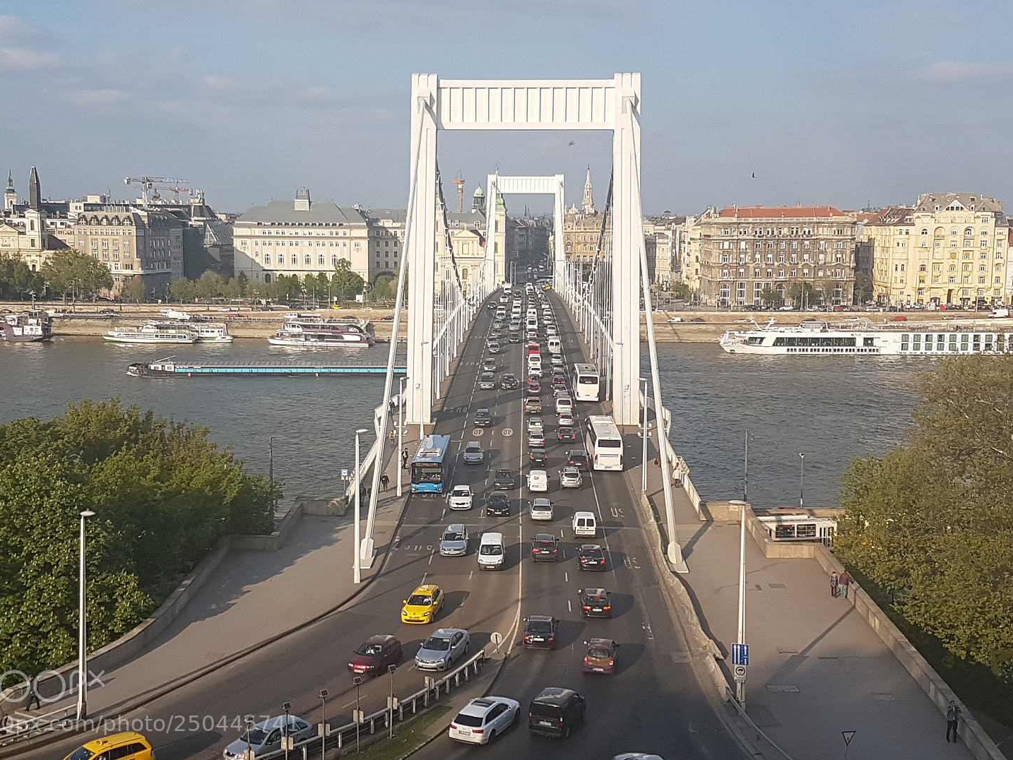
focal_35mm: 29
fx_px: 849
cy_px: 355
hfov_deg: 61.6
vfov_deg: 48.2
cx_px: 494
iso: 40
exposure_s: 1/1816
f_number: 1.7
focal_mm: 4.2
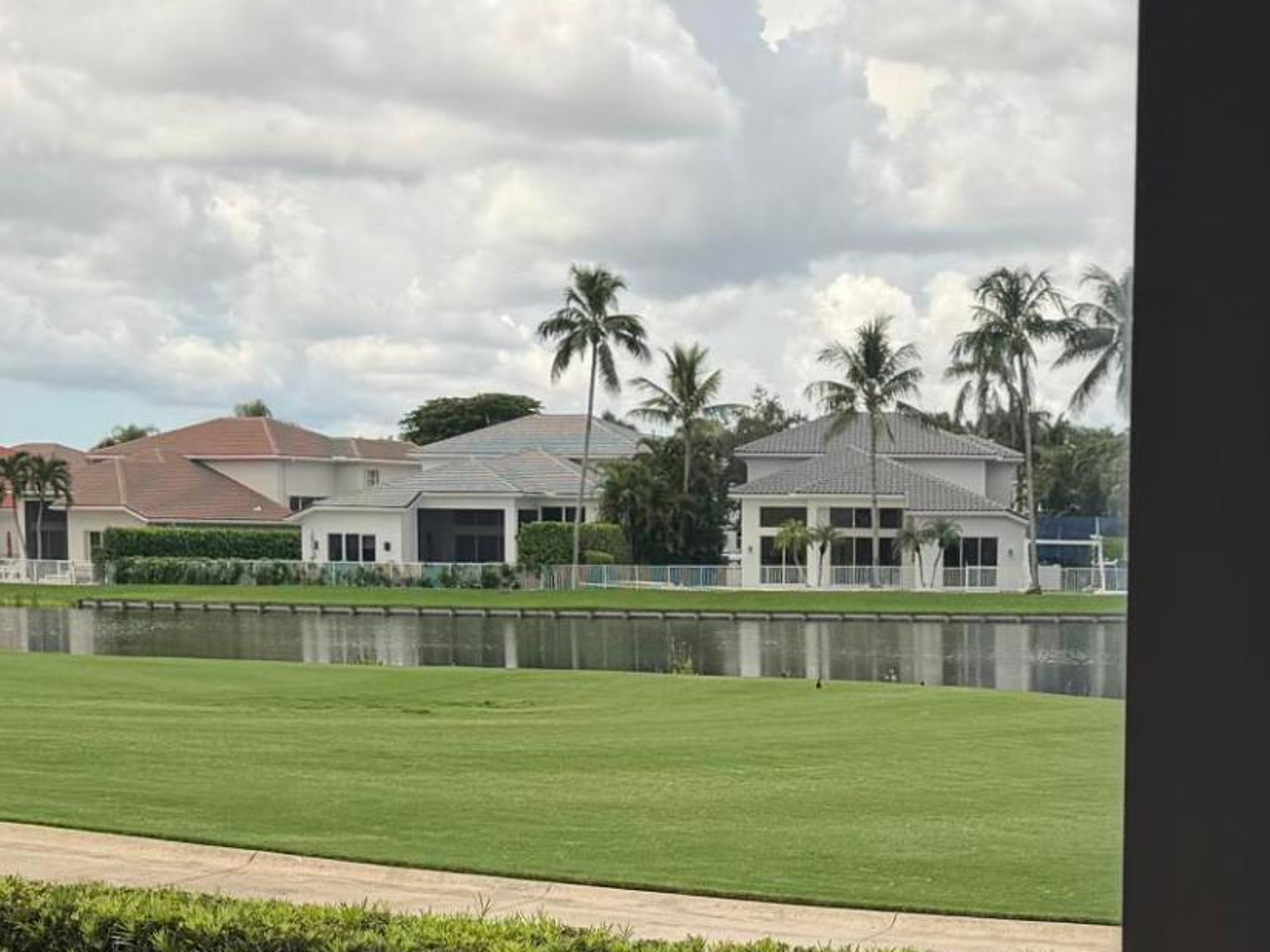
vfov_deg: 17.4
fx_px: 3081
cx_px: 892
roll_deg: -1.0
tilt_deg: -6.5
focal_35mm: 84
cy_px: 815
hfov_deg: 23.1
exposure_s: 1/1901
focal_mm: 6.76
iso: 80
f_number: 1.78
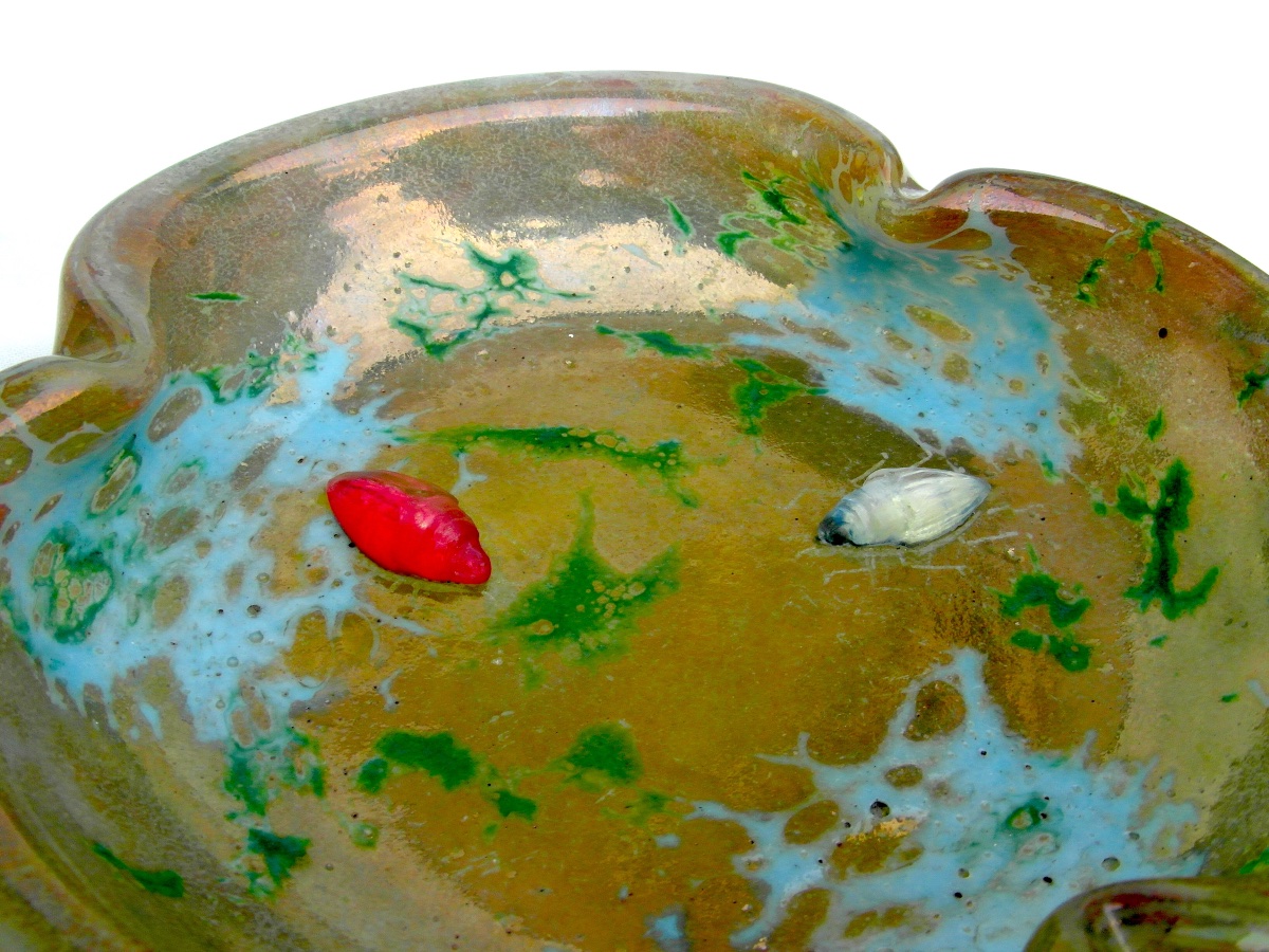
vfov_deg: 44.2
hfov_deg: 56.8
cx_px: 634
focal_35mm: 32
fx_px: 1173
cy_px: 476
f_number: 5.6
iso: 80
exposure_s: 1/90
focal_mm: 5.3
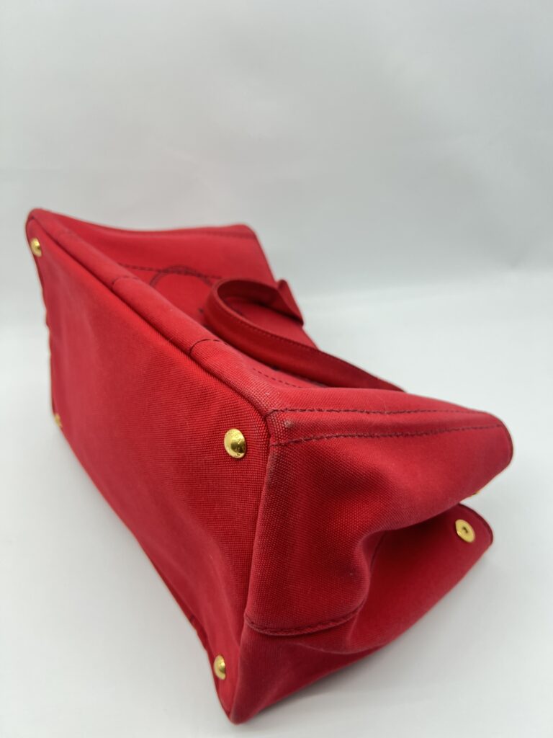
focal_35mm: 26
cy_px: 369
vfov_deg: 67.3
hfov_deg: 53.1
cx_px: 276
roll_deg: +3.7
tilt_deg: -36.1
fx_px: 554
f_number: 1.5
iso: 40
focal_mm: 5.7
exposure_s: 1/100
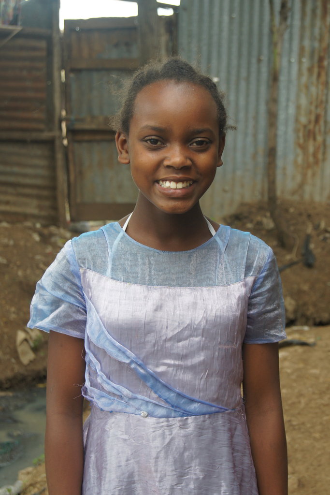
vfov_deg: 27.0
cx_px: 165
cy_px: 248
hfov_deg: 18.2
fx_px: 1031
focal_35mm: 75
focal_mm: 50
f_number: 5.6
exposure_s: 1/80
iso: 320
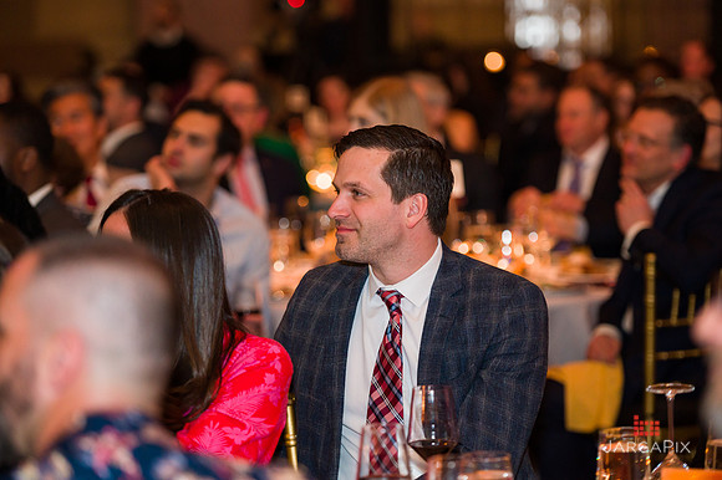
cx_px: 361
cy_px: 240
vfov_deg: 10.5
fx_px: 2606
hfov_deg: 15.8
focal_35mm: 130
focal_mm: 130
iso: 1600
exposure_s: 1/200
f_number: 3.2
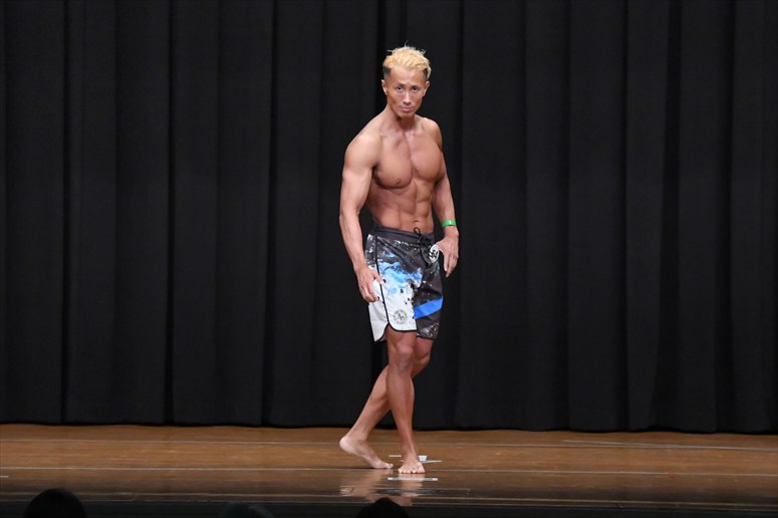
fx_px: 4687
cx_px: 389
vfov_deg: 6.3
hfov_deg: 9.5
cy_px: 259
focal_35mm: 217
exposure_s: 1/400
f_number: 5.6
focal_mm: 145
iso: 8000
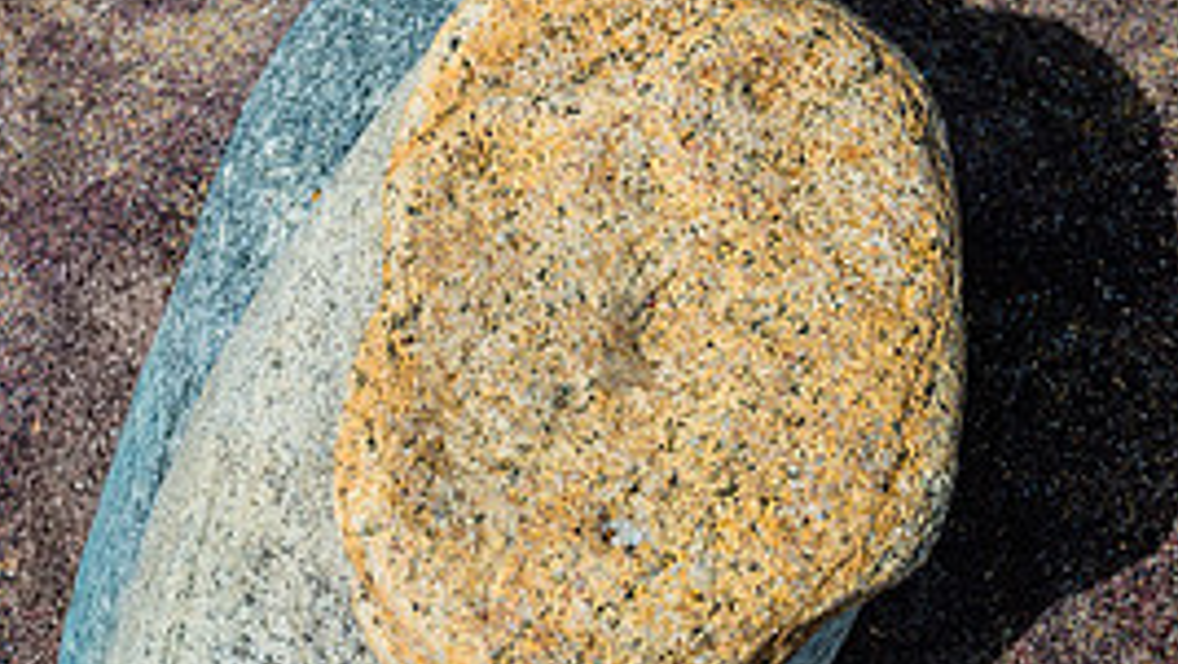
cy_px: 288
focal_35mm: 158
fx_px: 4937
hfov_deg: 13.6
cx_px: 669
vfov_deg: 7.7
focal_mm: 61
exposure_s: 1/1600
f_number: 5
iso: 125
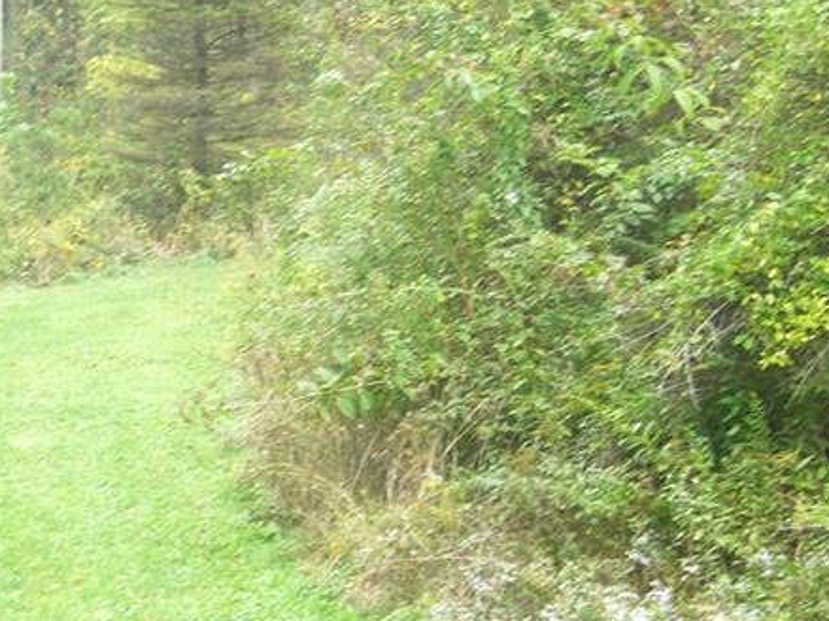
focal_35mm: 135
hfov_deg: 14.5
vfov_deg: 11.0
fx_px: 3232
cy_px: 319
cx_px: 174
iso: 100
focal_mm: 12.2
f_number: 4.1
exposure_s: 1/50
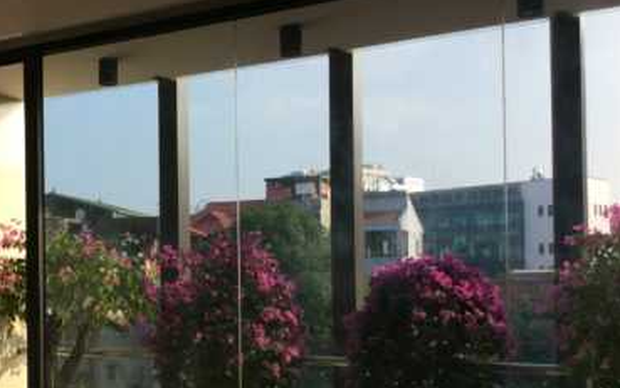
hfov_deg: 36.2
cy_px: 259
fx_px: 930
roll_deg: -0.2
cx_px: 176
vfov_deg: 23.5
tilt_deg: +0.4
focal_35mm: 55
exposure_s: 1/805
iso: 32
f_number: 2.4
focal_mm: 3.3
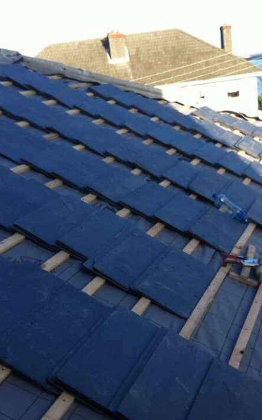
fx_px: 606
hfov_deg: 24.3
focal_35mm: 53
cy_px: 217
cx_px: 175
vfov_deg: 38.2
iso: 80
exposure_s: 1/444
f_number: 2.8
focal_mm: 3.85
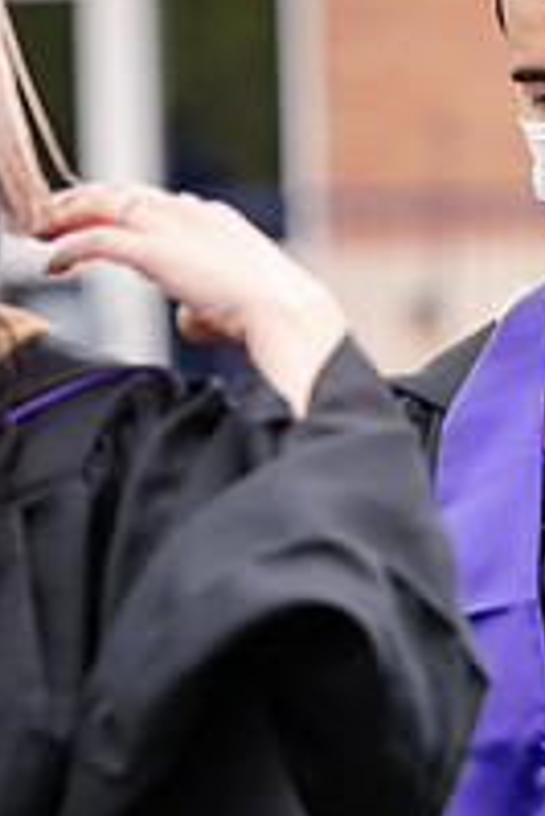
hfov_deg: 2.9
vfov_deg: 4.3
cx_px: 647
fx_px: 10903
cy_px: 310
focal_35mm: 481
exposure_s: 1/640
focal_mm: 165
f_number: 5
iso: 500
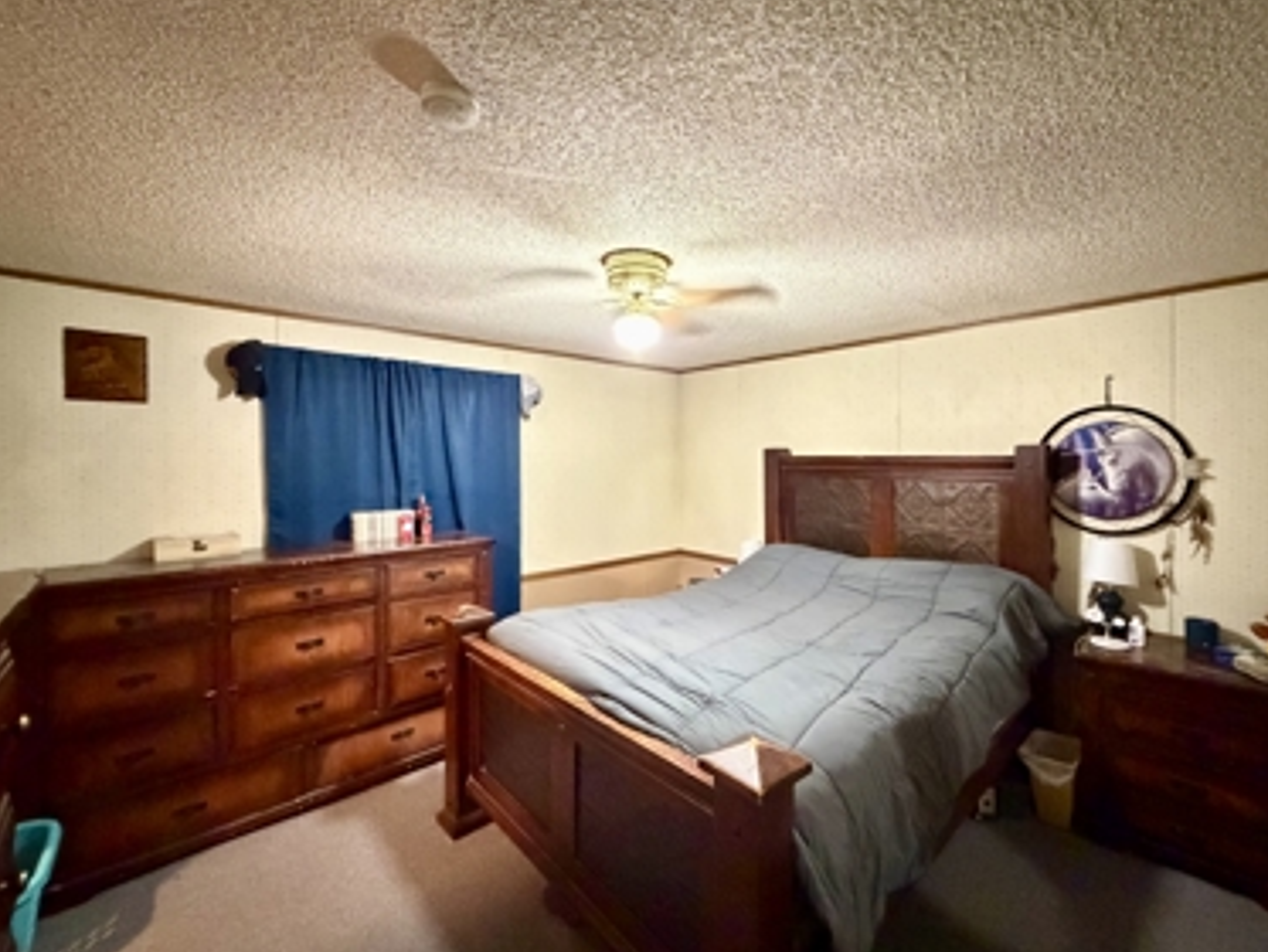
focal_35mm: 15
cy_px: 462
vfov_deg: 81.8
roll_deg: +0.0
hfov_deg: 98.0
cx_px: 676
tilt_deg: -0.4
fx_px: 550
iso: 2500
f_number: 2.2
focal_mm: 2.22
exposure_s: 1/30
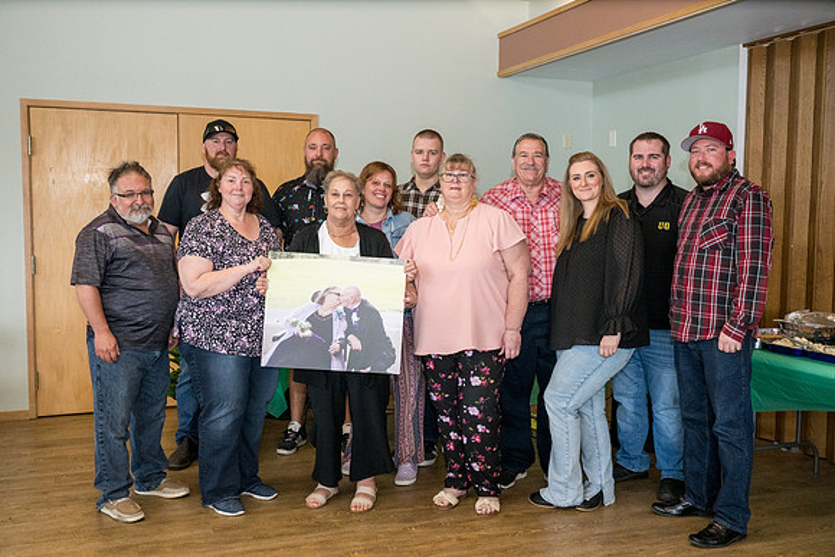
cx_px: 418
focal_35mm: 35
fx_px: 812
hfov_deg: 54.4
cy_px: 278
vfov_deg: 37.9
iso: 2500
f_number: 6.3
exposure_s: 1/250
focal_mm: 35
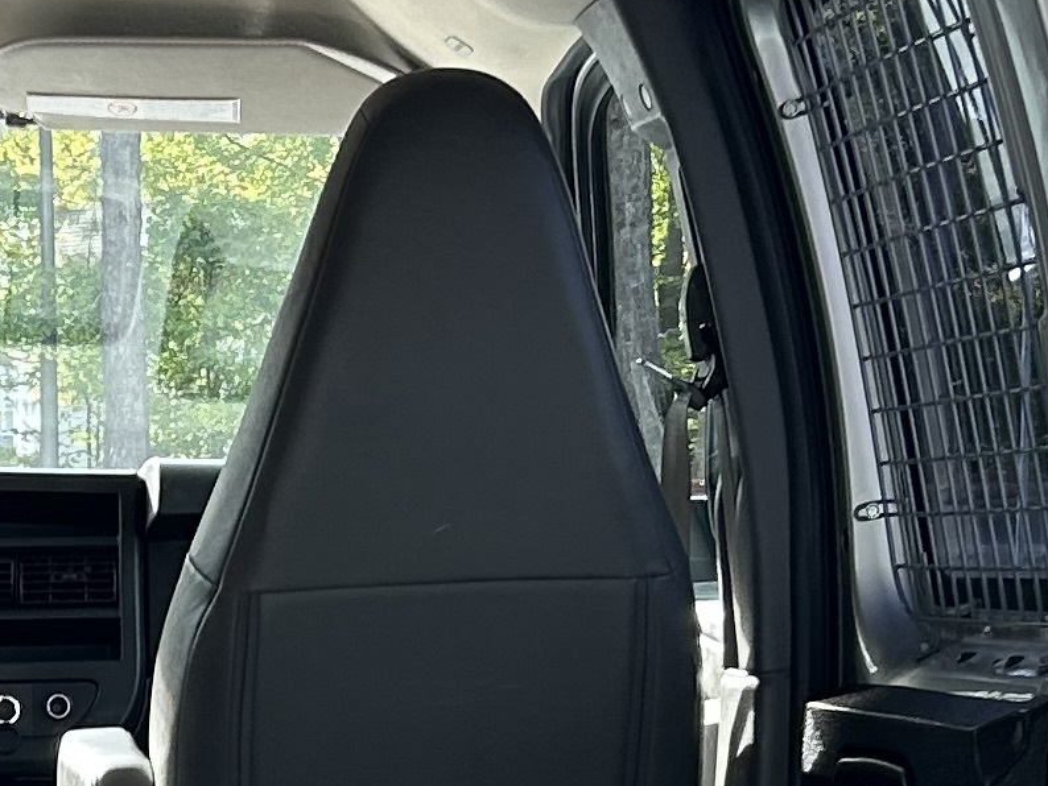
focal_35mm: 132
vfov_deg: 10.9
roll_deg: +0.8
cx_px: -11
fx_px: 3998
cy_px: 1112
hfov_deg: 14.7
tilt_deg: -8.8
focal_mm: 5.7
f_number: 1.5
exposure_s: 1/131
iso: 40
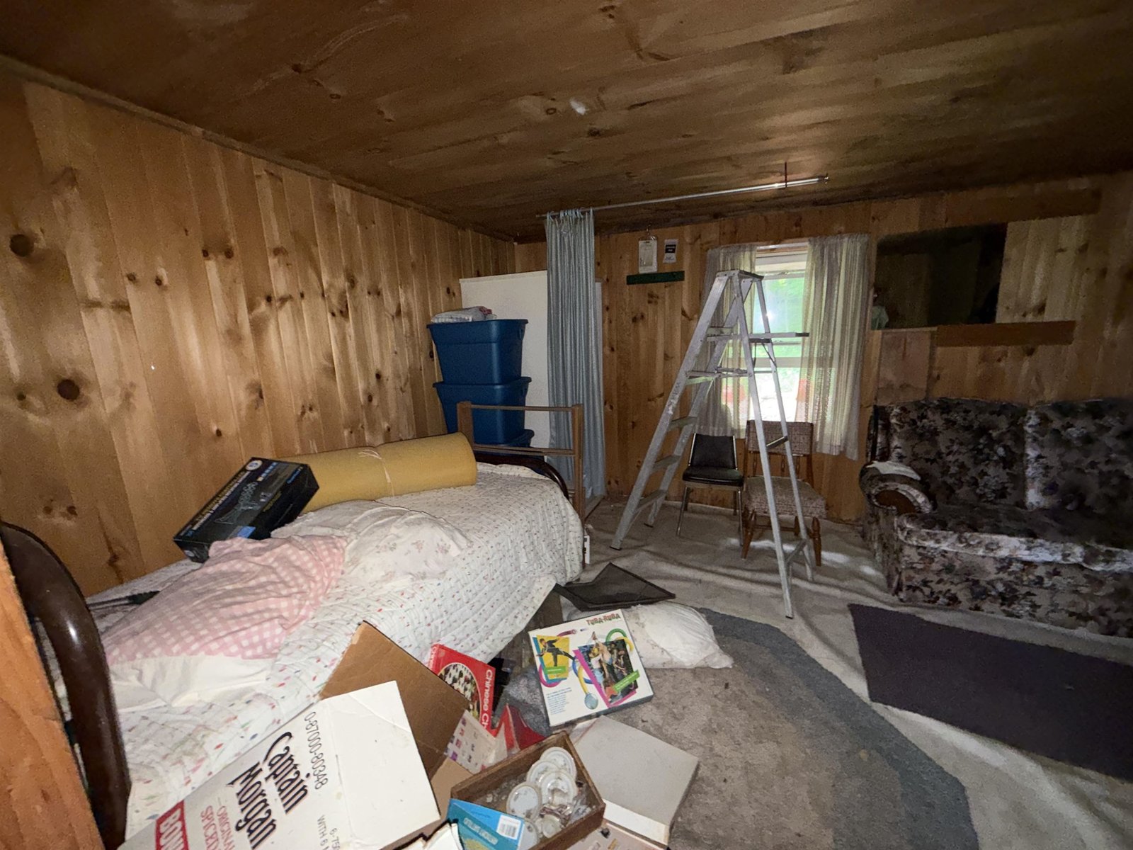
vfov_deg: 85.7
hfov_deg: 102.1
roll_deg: +1.7
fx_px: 458
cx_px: 566
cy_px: 425
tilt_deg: -11.8
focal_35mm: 14
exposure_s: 1/18
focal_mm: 2.22
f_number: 2.2
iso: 250
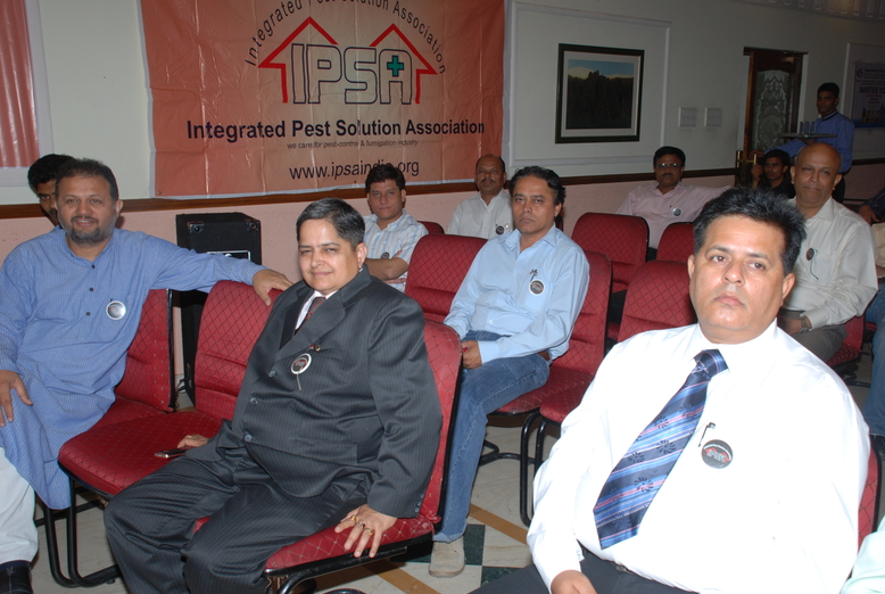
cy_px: 300
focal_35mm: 37
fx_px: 911
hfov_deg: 51.8
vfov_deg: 36.1
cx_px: 452
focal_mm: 24
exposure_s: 1/125
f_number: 9
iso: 200
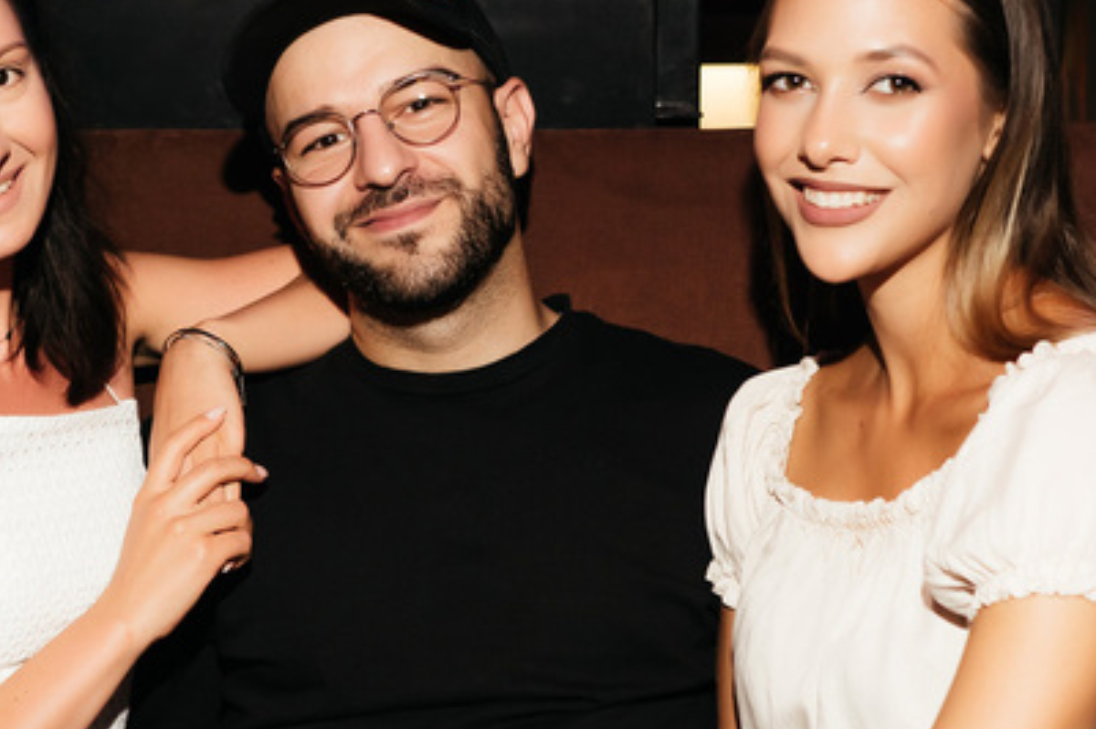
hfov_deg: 23.8
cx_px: 356
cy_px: 418
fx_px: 2586
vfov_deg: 16.0
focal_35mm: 85
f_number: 2.5
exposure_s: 1/160
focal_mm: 28
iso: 400
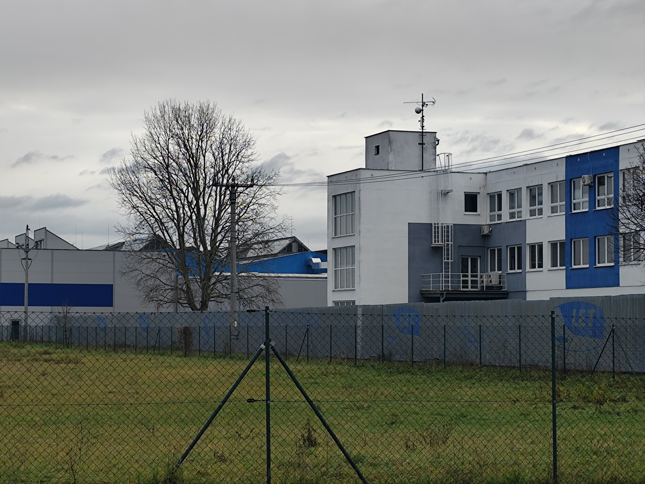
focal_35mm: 93
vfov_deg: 15.9
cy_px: 242
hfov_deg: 21.1
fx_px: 1733
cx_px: 322
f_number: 1.65
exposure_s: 1/393
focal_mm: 6.14
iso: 50
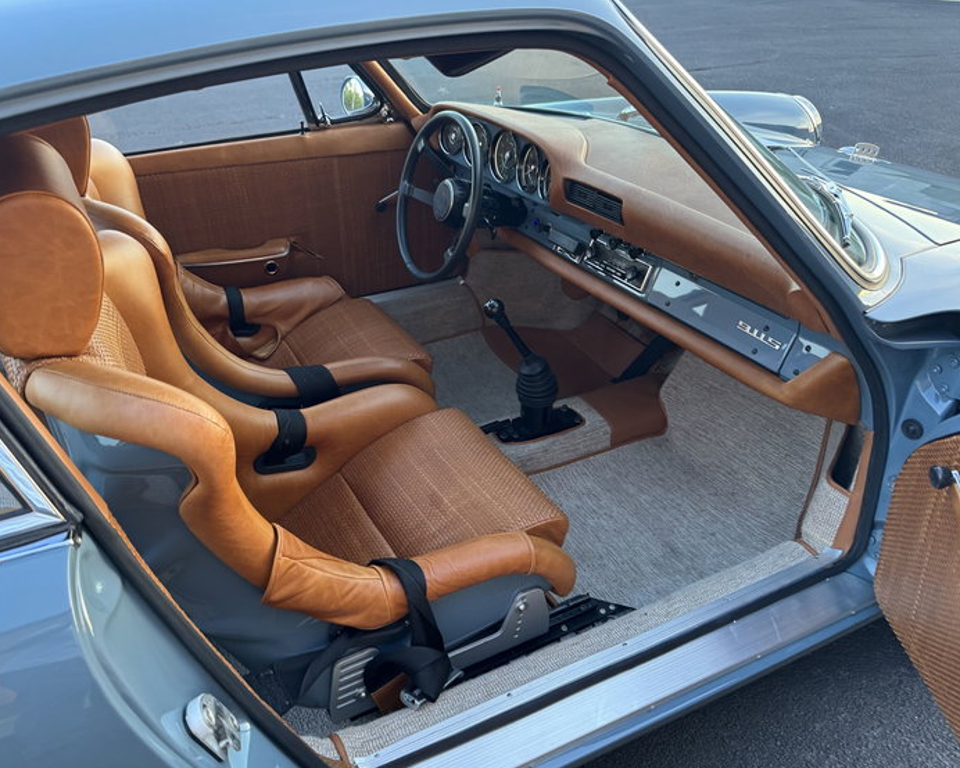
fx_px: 739
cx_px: 438
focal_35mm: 26
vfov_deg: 55.0
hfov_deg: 65.9
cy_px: 385
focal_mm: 6.76
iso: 250
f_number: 1.78
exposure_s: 1/60
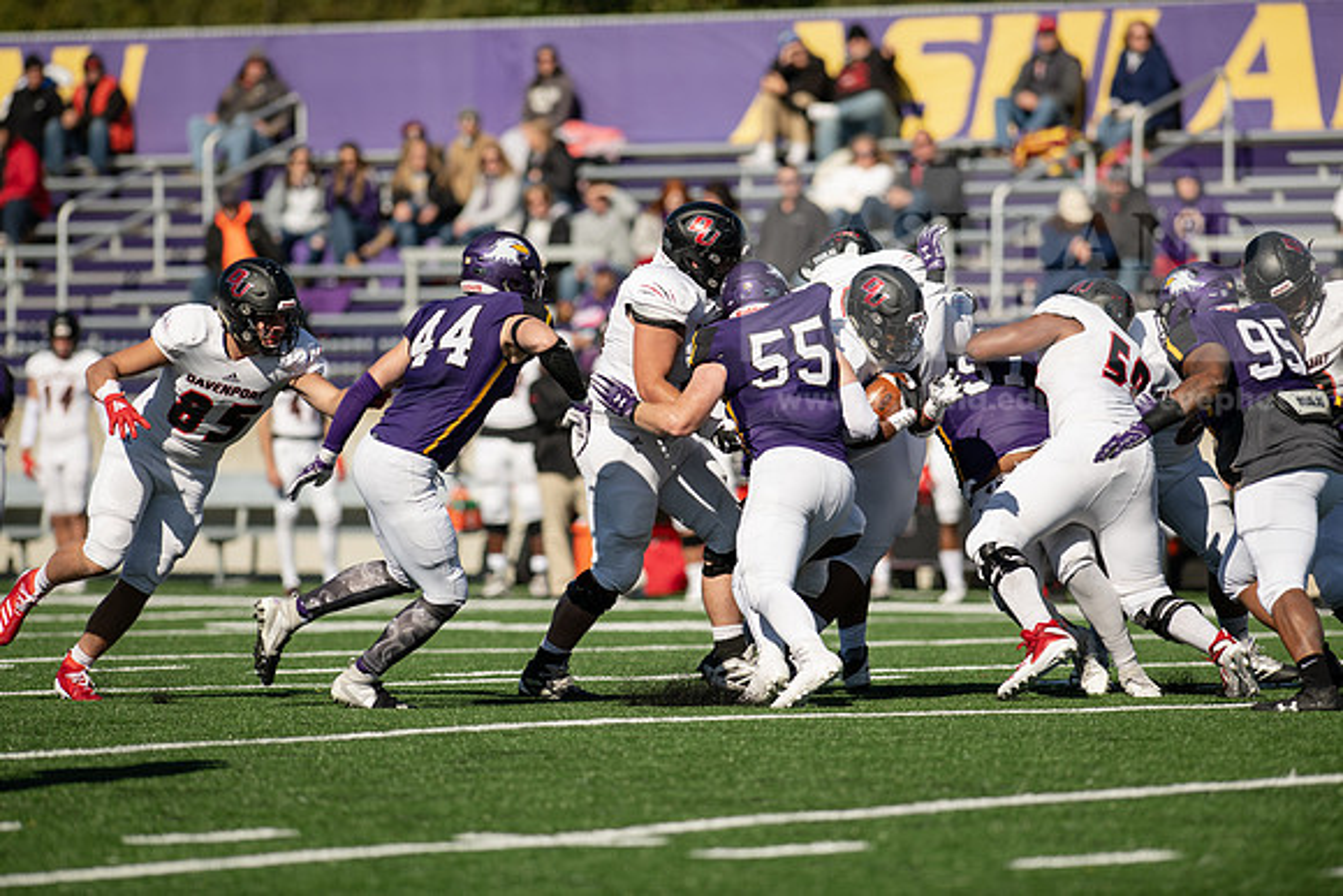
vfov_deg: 4.6
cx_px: 672
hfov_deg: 6.9
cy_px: 448
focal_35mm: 300
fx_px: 11194
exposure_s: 1/2000
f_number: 3.5
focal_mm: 300
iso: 125
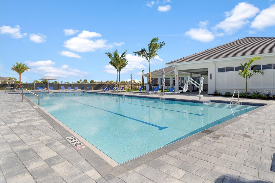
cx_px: 138
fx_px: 160
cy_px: 92
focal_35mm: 21
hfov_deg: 81.2
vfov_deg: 59.5
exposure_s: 1/500
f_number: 4
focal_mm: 14
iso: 100
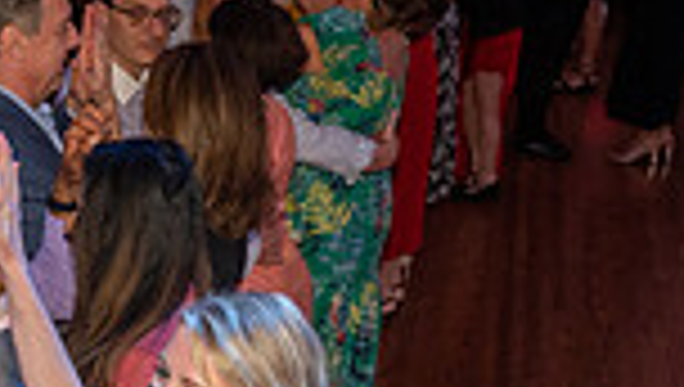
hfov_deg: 21.1
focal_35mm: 96
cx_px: -68
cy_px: 605
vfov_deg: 12.0
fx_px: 1744
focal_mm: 24
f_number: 4
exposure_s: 1/125
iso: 1600
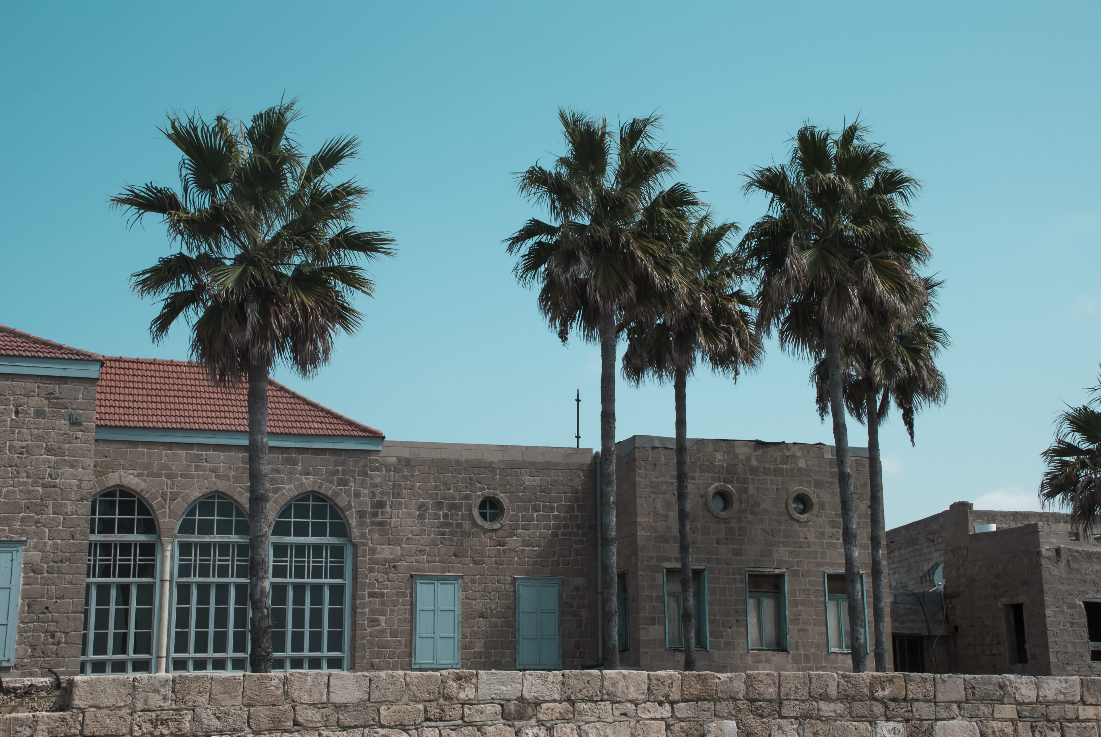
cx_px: 550
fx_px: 1608
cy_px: 368
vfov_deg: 25.8
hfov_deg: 37.8
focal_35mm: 52
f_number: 13
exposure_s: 1/320
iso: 180
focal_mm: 35
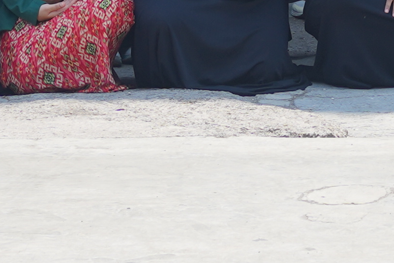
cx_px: 537
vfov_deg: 5.2
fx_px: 2813
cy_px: -382
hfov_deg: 7.9
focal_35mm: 257
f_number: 4
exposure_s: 1/160
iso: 100
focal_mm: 35
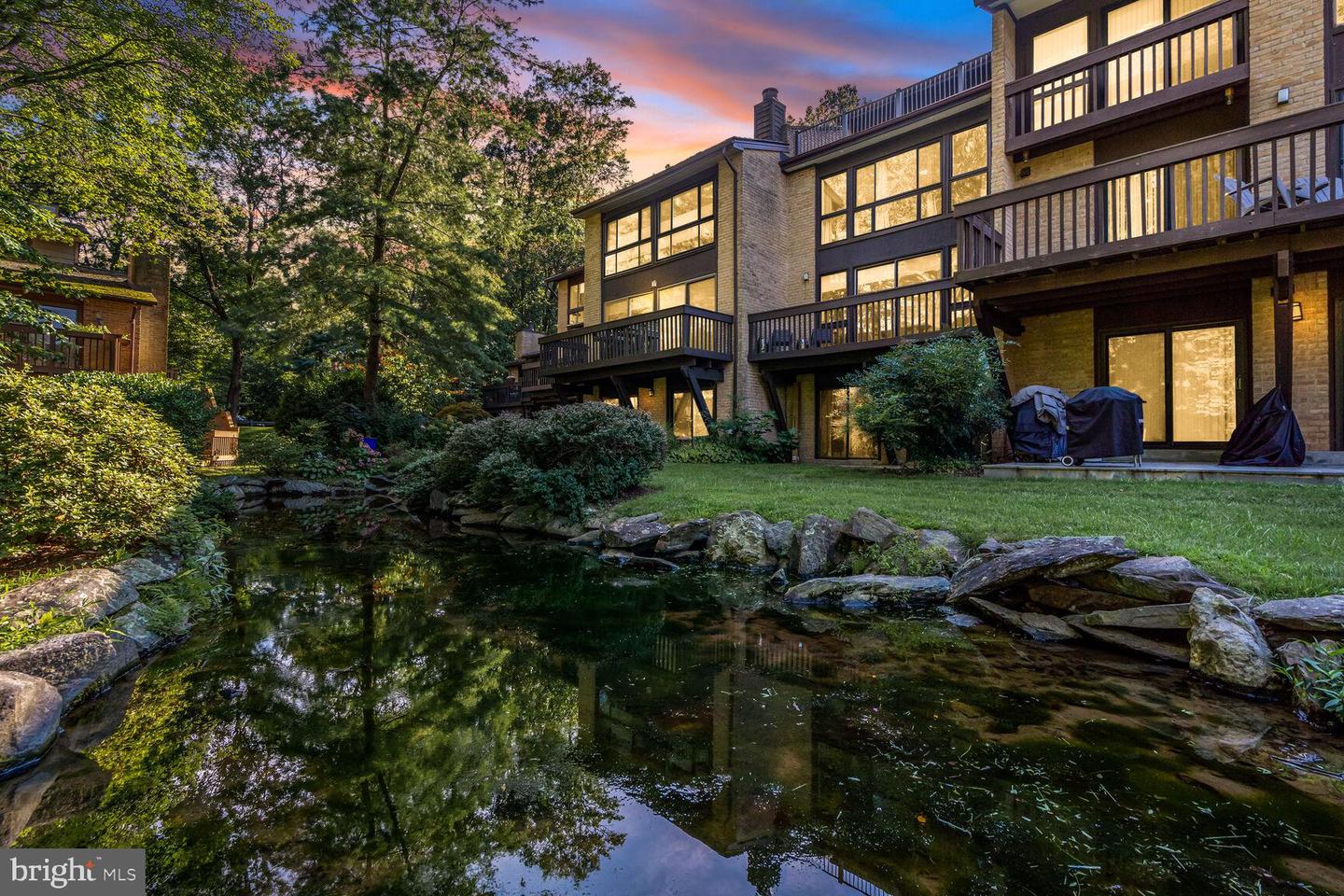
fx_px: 597
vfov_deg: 73.7
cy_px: 448
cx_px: 672
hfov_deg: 96.7
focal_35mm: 16
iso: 800
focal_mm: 16
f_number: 8
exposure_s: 1/400
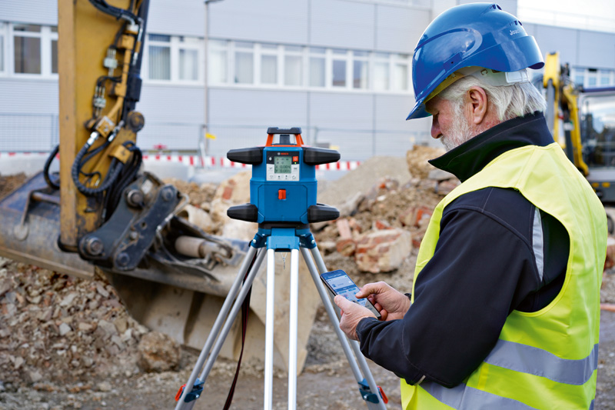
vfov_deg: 24.6
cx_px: 308
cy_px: 205
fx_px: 939
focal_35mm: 55
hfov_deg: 36.3
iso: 160
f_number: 5
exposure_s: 1/50
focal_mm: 55
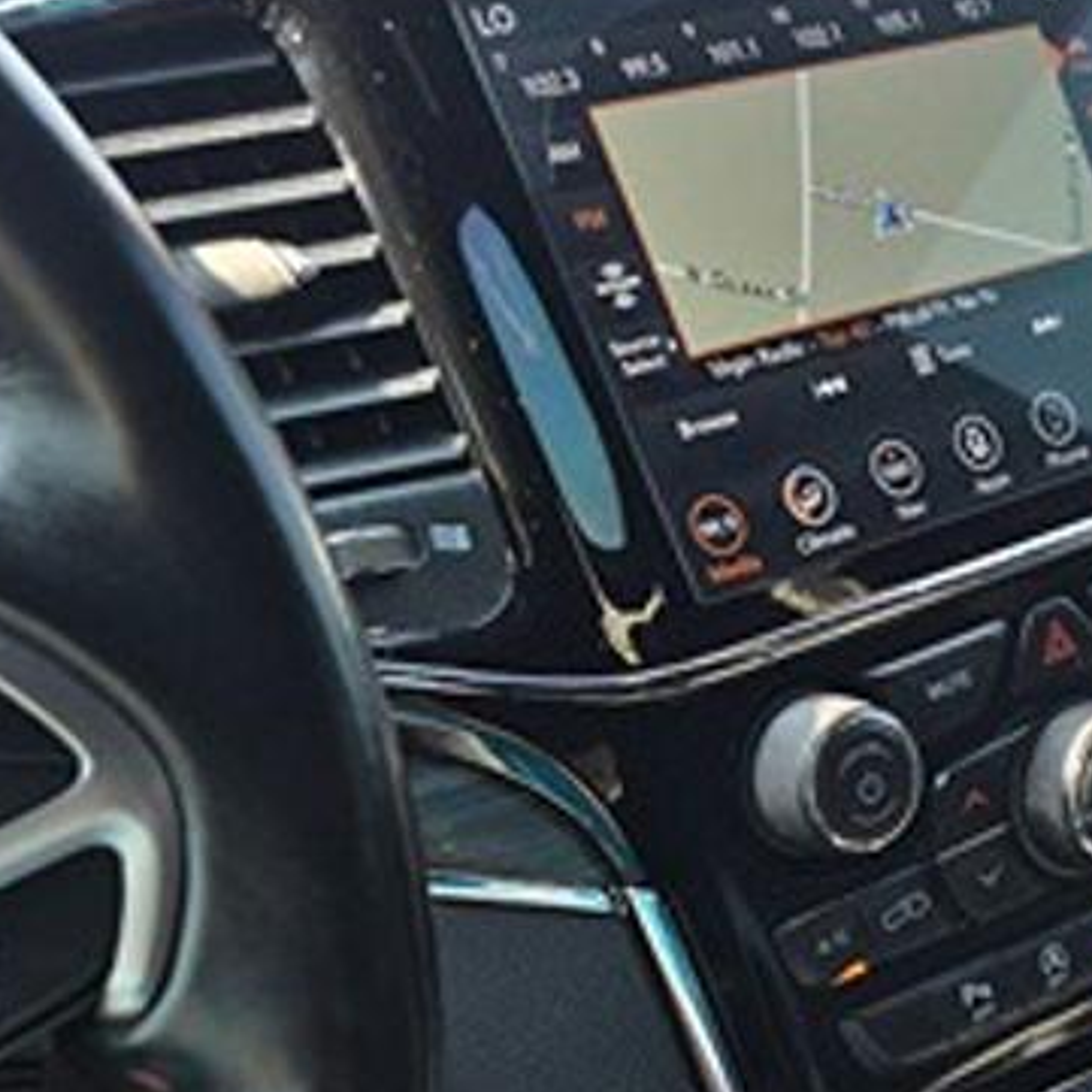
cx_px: 1376
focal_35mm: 72
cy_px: 929
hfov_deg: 21.9
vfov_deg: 23.5
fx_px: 2570
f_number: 1.8
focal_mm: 5.4
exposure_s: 1/180
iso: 64
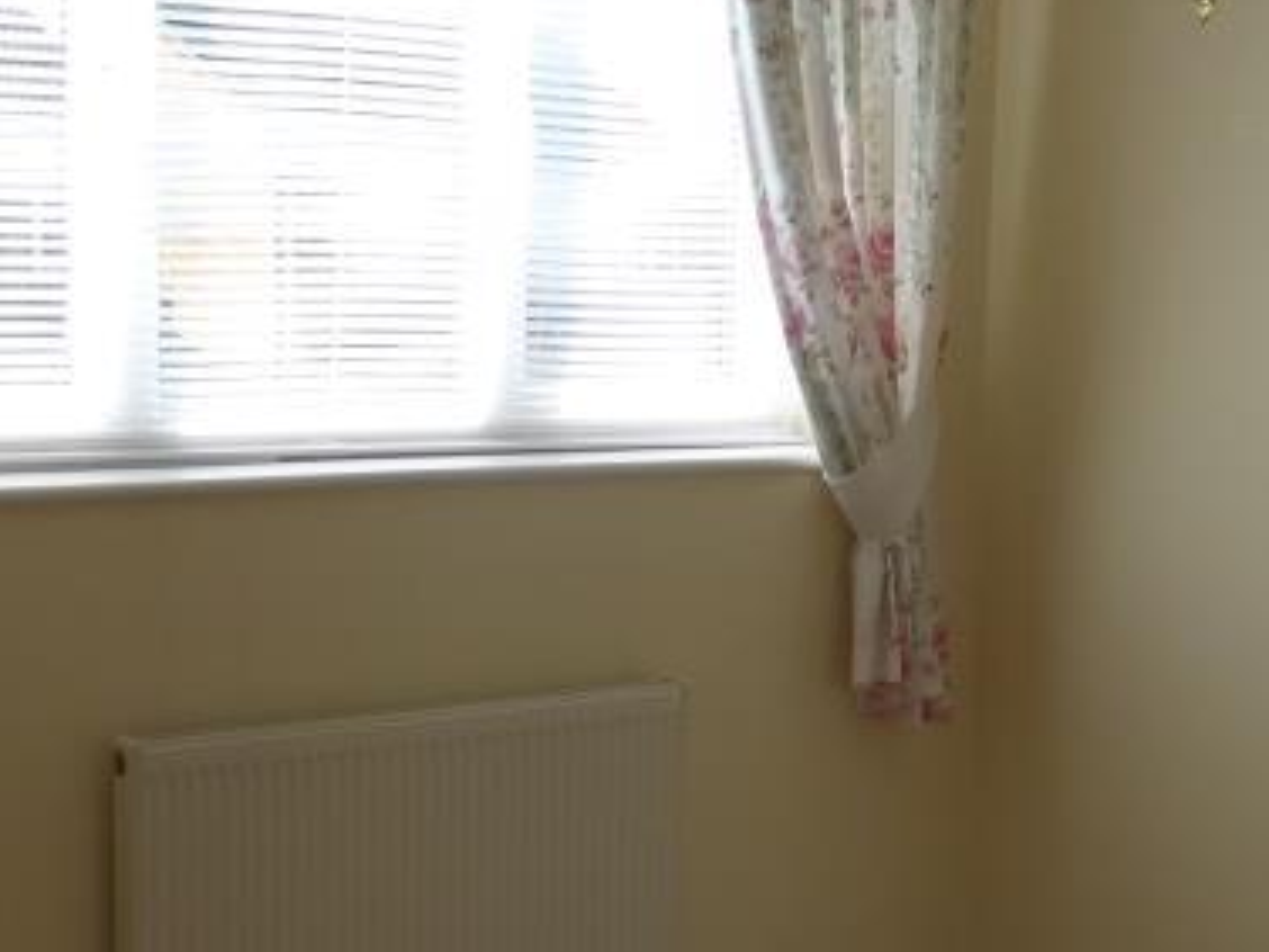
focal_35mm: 68
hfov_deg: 28.5
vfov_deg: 21.5
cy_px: 628
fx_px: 2493
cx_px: 695
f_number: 4
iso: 100
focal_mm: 4.3
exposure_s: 1/160
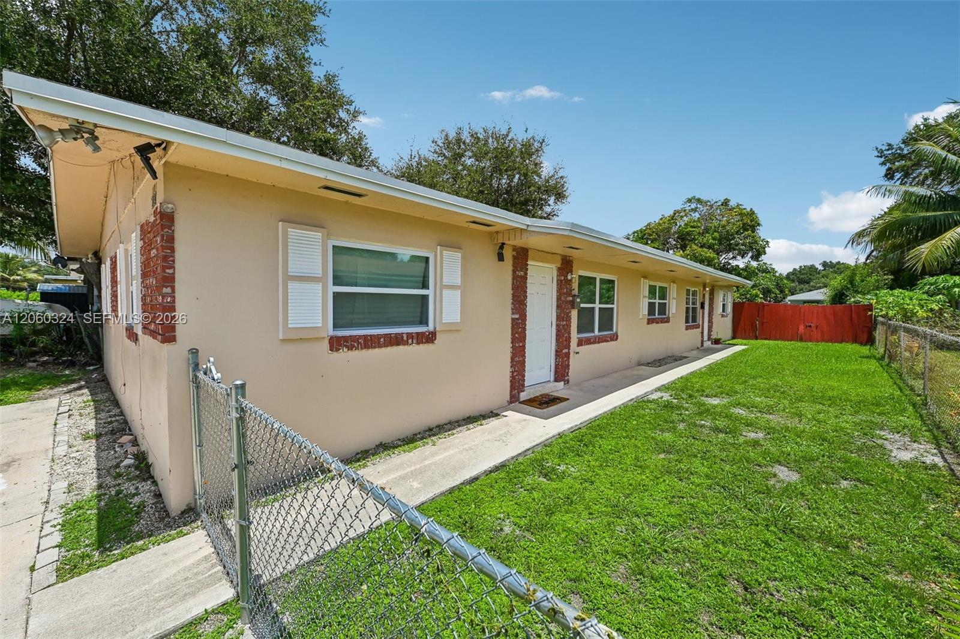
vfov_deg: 81.2
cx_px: 480
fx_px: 373
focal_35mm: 14
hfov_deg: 104.3
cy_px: 320
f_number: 8
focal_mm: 14
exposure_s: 1/320
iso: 100
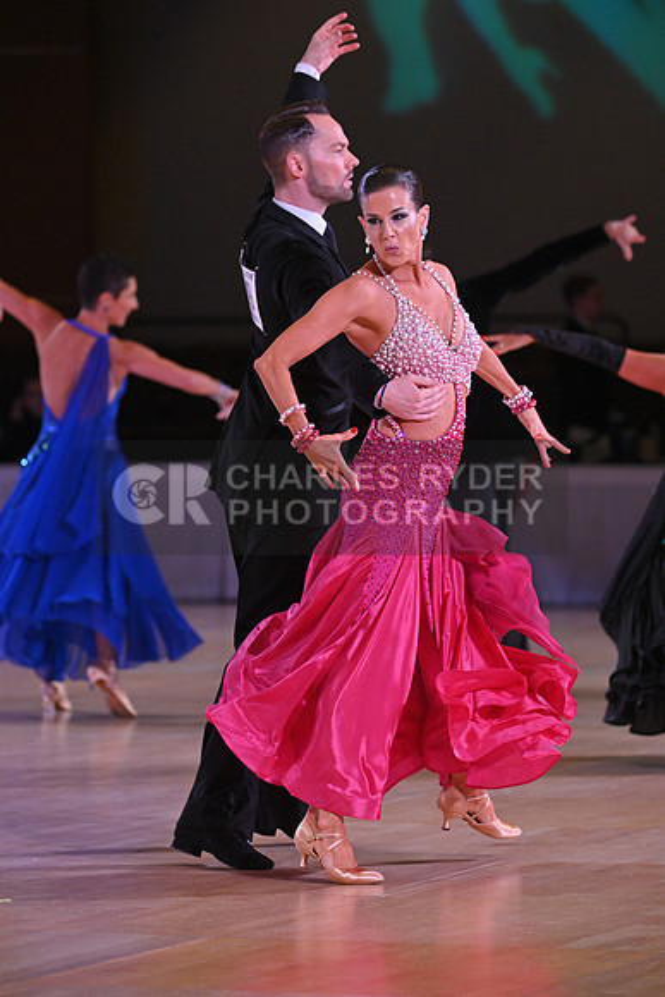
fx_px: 5538
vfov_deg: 10.3
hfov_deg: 6.9
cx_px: 332
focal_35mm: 200
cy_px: 498
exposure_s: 1/500
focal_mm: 200
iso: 3200
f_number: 5
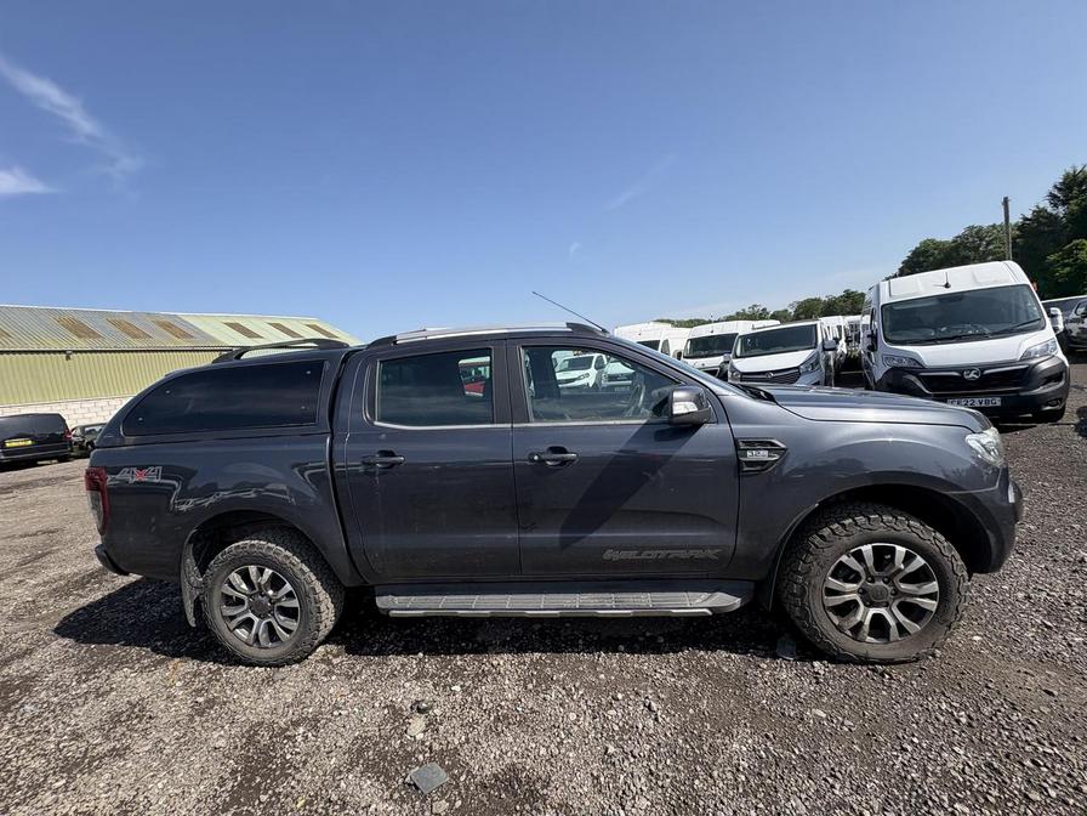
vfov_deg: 85.7
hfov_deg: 102.1
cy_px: 408
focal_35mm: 14
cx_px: 544
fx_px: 440
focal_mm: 2.22
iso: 50
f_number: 2.2
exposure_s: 1/1256
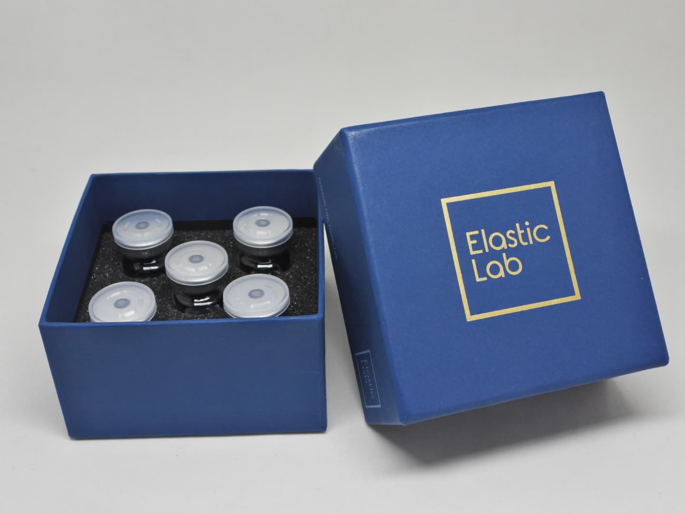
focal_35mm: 47
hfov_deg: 40.4
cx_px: 342
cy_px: 257
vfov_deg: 30.9
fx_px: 930
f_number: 3.2
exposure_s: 1/80
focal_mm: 8.5
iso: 100
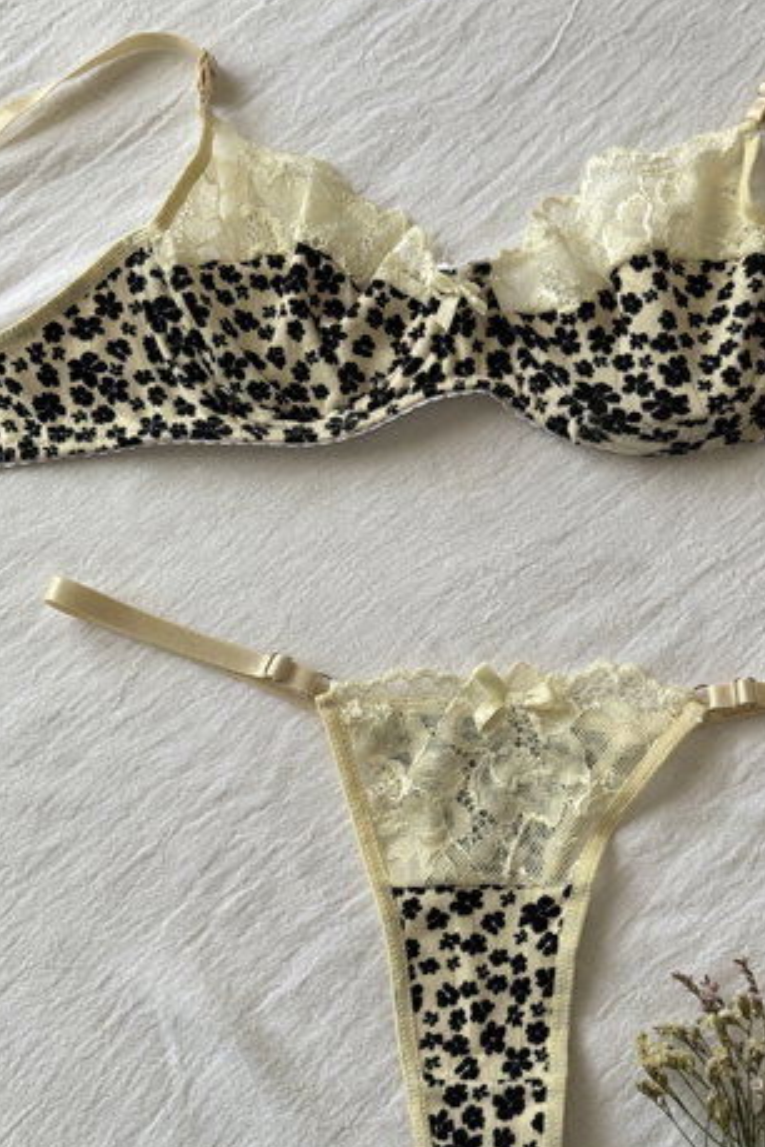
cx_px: 478
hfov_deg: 23.3
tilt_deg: -82.2
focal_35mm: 58
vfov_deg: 34.5
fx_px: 1849
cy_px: 628
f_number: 1.78
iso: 100
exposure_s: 1/65
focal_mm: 6.76
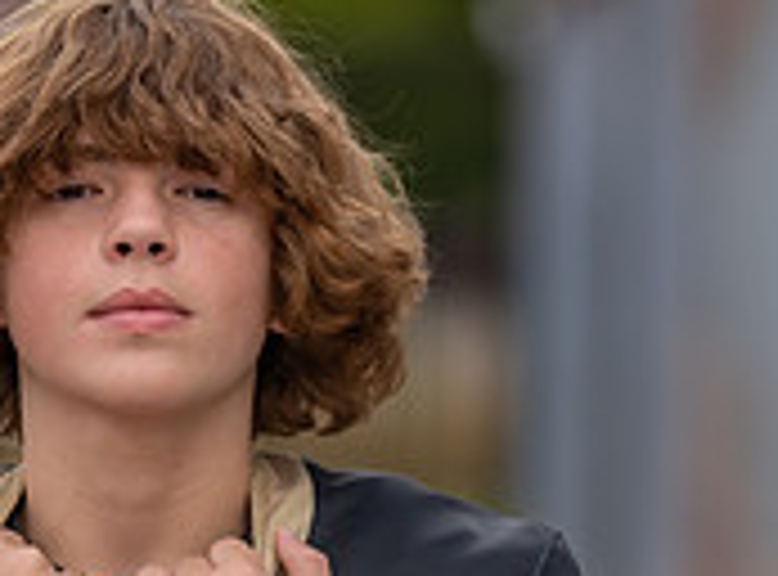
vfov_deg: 2.9
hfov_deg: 4.0
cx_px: 223
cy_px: 690
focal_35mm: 504
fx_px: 11273
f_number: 2.8
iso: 100
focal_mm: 134
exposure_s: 1/640
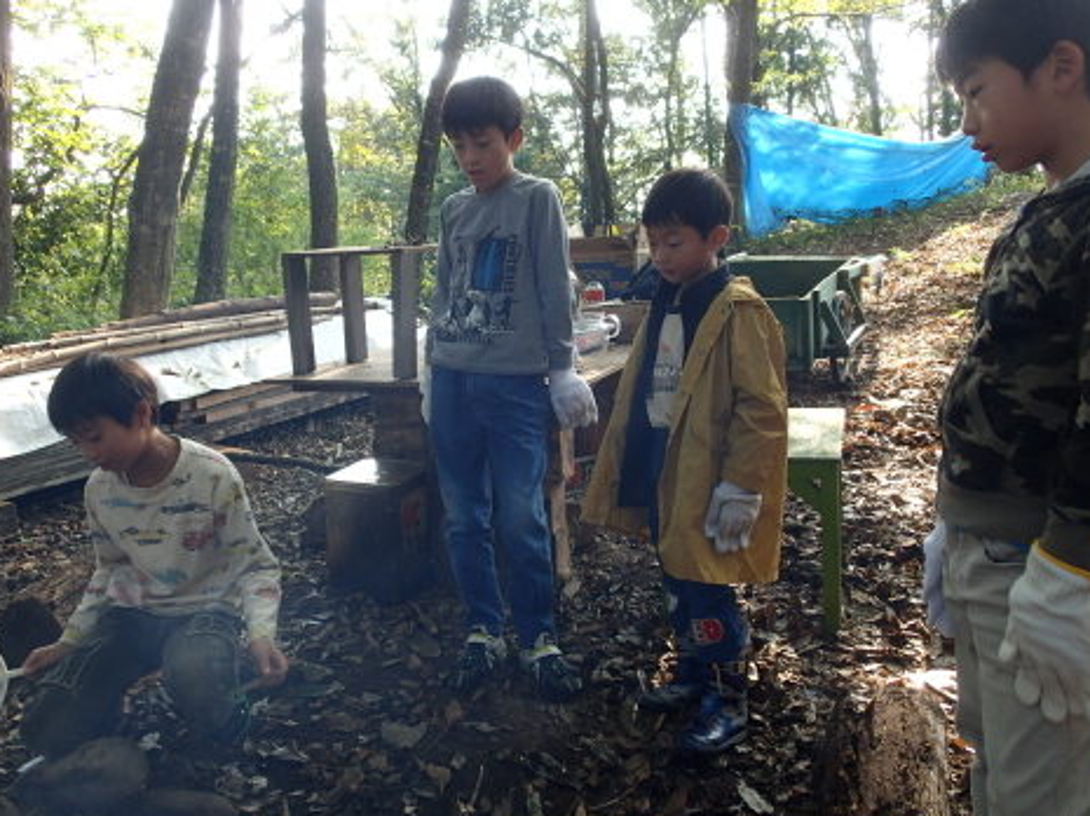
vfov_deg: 45.4
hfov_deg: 58.4
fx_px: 975
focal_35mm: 31
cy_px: 403
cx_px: 551
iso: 100
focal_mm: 5.5
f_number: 3.2
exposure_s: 1/80
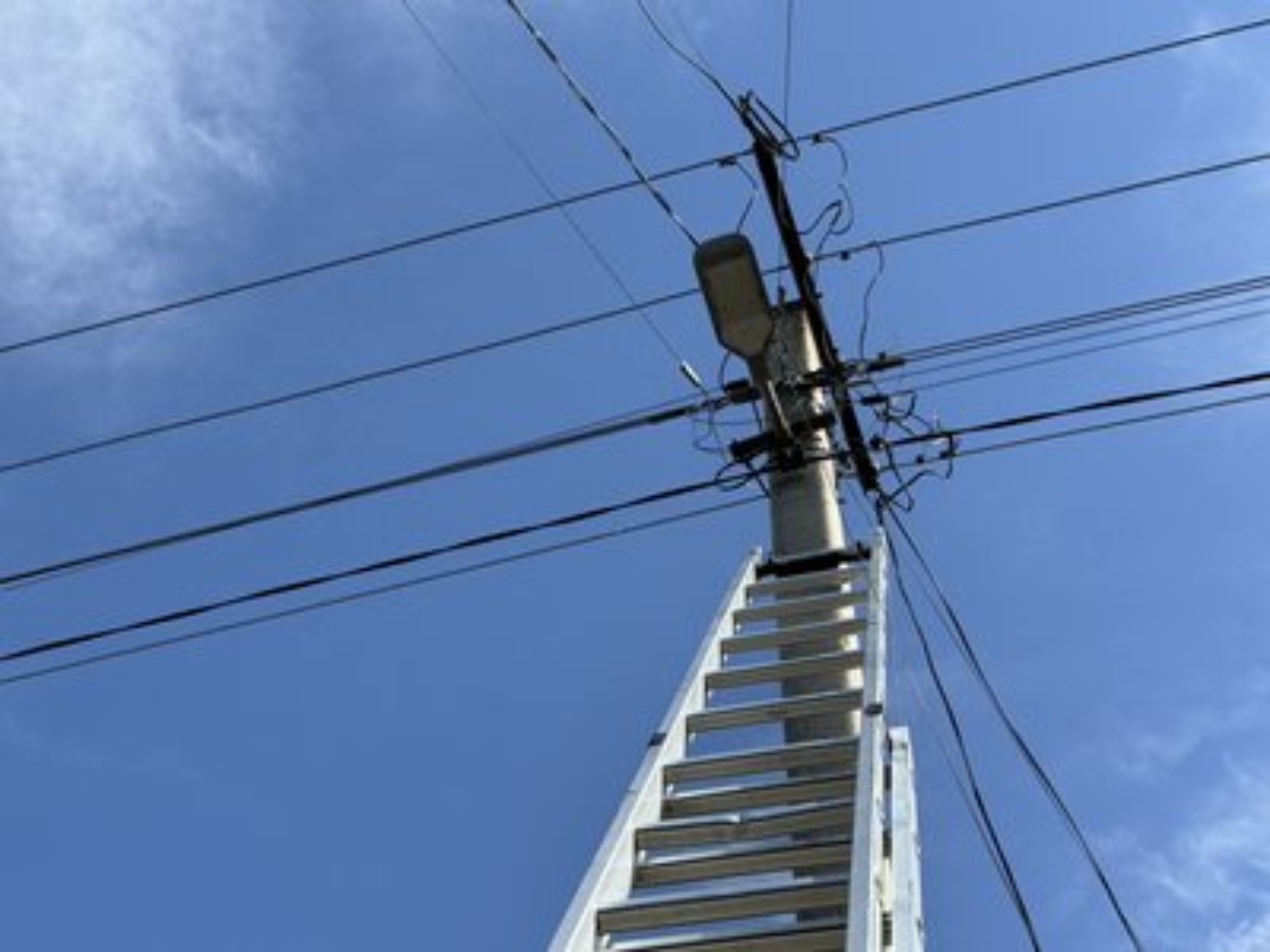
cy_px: 476
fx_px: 1761
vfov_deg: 30.3
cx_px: 635
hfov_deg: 39.7
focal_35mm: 48
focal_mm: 6.86
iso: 64
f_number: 1.78
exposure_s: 1/3096
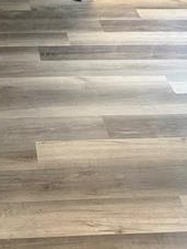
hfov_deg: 17.8
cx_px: 25
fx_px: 590
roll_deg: -0.7
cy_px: -102
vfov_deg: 20.9
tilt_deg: -11.2
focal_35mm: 82
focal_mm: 6.76
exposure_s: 1/40
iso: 800
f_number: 1.78
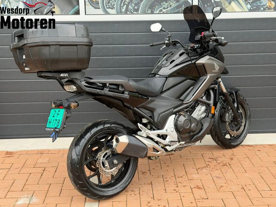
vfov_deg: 30.3
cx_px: 138
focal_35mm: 48
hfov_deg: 39.7
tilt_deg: -14.8
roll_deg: +0.7
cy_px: 104
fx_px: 383
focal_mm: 6.76
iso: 80
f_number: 1.78
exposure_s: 1/460
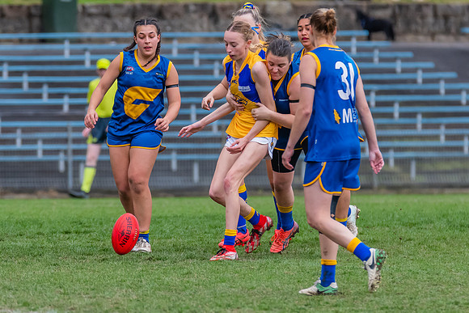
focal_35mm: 690
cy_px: 162
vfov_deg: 2.0
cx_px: 174
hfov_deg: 3.0
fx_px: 8994
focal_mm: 350
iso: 1250
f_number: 6
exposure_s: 1/1600
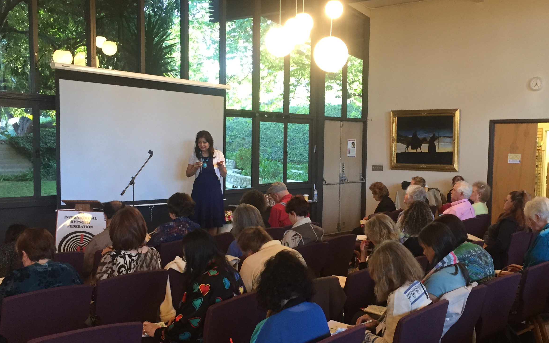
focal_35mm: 43
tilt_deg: -6.1
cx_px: 311
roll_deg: -1.8
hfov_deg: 46.1
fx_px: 643
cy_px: 205
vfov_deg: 29.8
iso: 125
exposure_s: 1/30
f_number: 2.2
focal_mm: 4.15
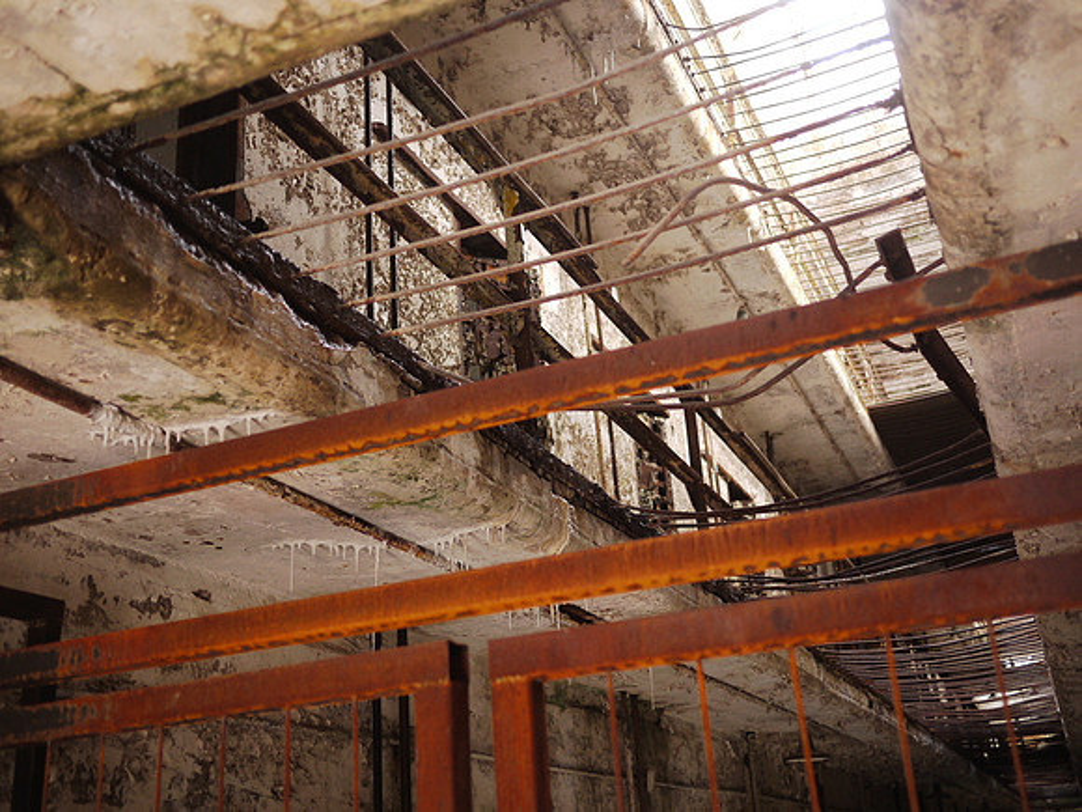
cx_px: 541
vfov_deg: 36.0
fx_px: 1250
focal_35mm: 40
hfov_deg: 46.8
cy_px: 406
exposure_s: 1/250
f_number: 1.7
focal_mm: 20
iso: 400
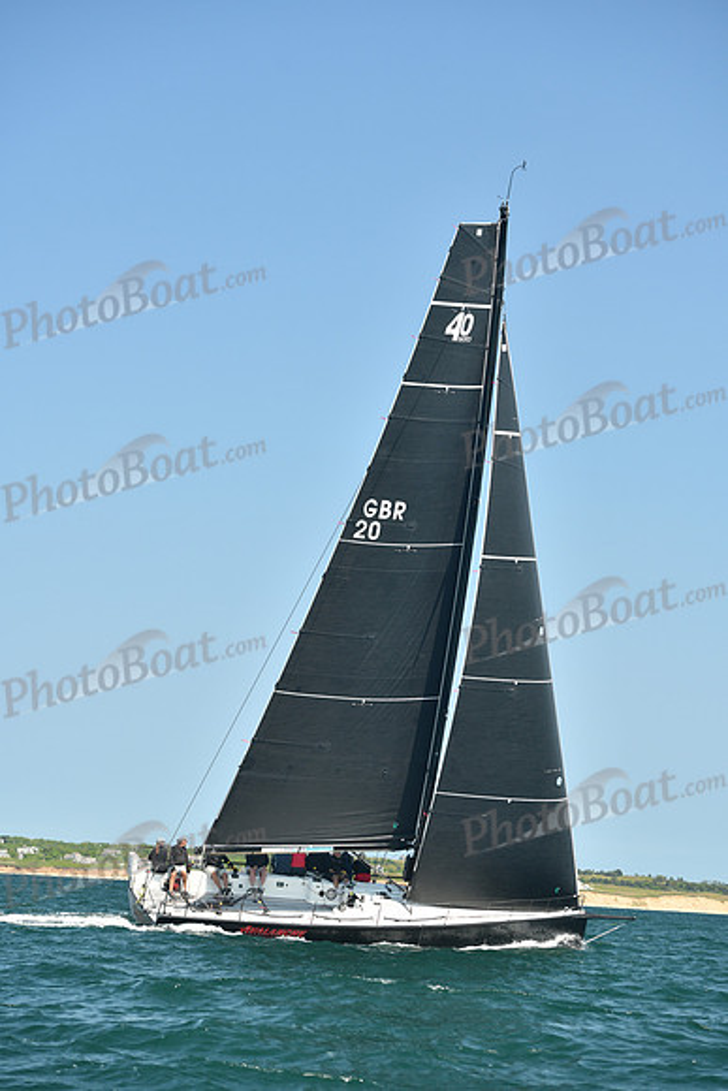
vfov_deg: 22.6
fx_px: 2728
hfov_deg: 15.2
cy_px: 546
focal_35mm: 90
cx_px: 364
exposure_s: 1/640
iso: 320
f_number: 5
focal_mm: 90
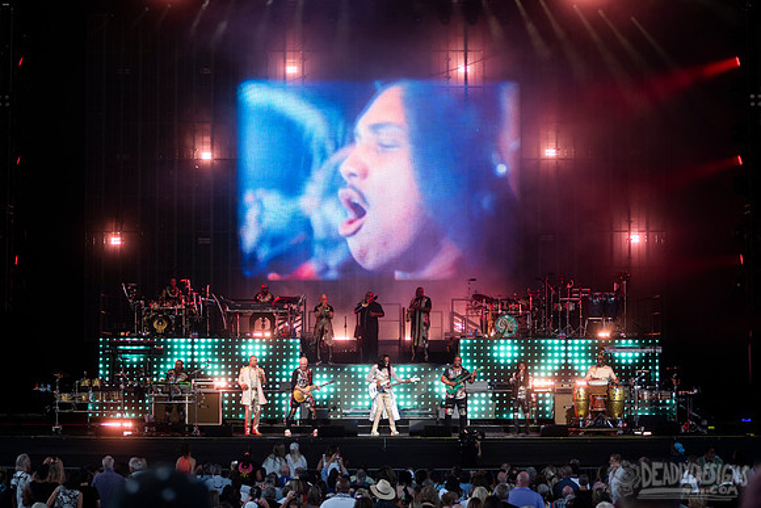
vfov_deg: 15.2
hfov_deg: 22.7
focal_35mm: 90
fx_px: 1897
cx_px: 380
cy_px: 230
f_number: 3.2
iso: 1000
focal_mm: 80
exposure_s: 1/640
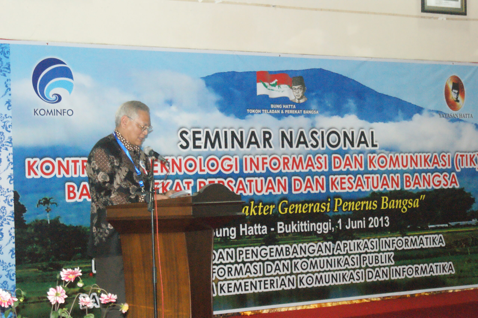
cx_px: 239
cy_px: 159
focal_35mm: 90
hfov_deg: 22.6
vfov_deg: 15.2
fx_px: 1194
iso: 3200
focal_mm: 60
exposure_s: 1/100
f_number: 5.6
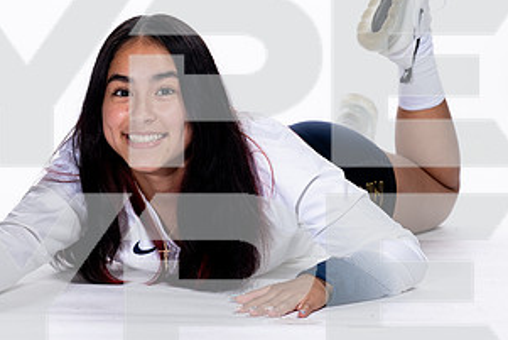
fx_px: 1807
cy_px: 88
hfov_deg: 15.9
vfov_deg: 10.7
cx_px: 120
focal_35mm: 128
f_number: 5.6
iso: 100
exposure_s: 1/250
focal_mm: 62
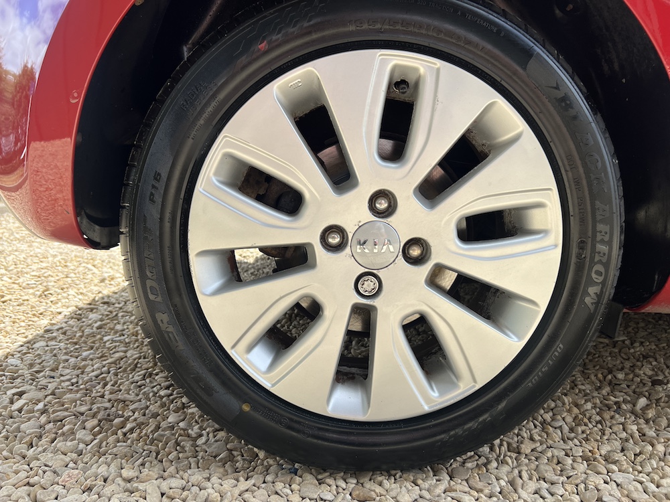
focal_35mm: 26
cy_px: 251
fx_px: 503
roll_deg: +0.6
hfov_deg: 67.3
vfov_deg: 53.1
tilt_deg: -10.5
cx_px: 335
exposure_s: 1/1344
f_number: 1.5
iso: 50
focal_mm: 5.7
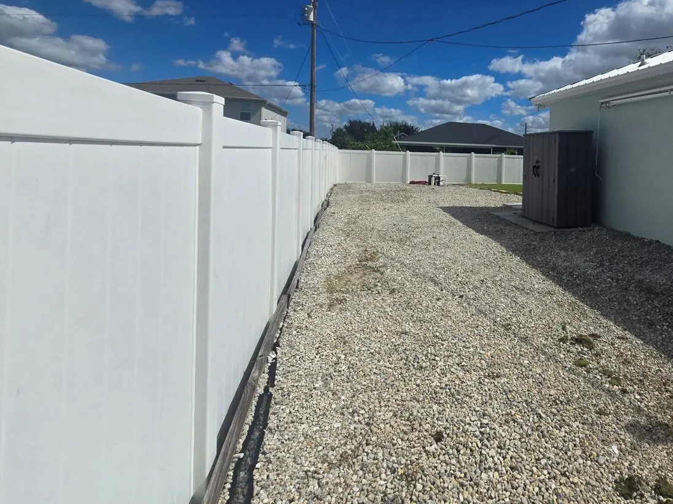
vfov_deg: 66.0
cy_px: 152
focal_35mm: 19
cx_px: 462
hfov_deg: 81.1
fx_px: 369
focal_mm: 2.2
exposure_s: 1/7518
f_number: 2.2
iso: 50
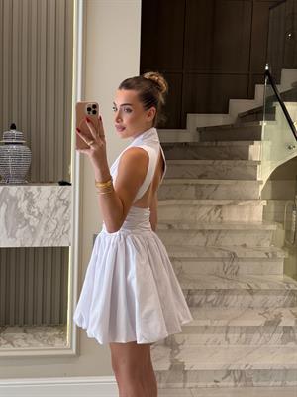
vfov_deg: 39.7
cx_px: 148
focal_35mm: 48
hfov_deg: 30.3
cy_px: 198
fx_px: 549
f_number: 1.78
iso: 80
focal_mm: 6.76
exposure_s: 1/50
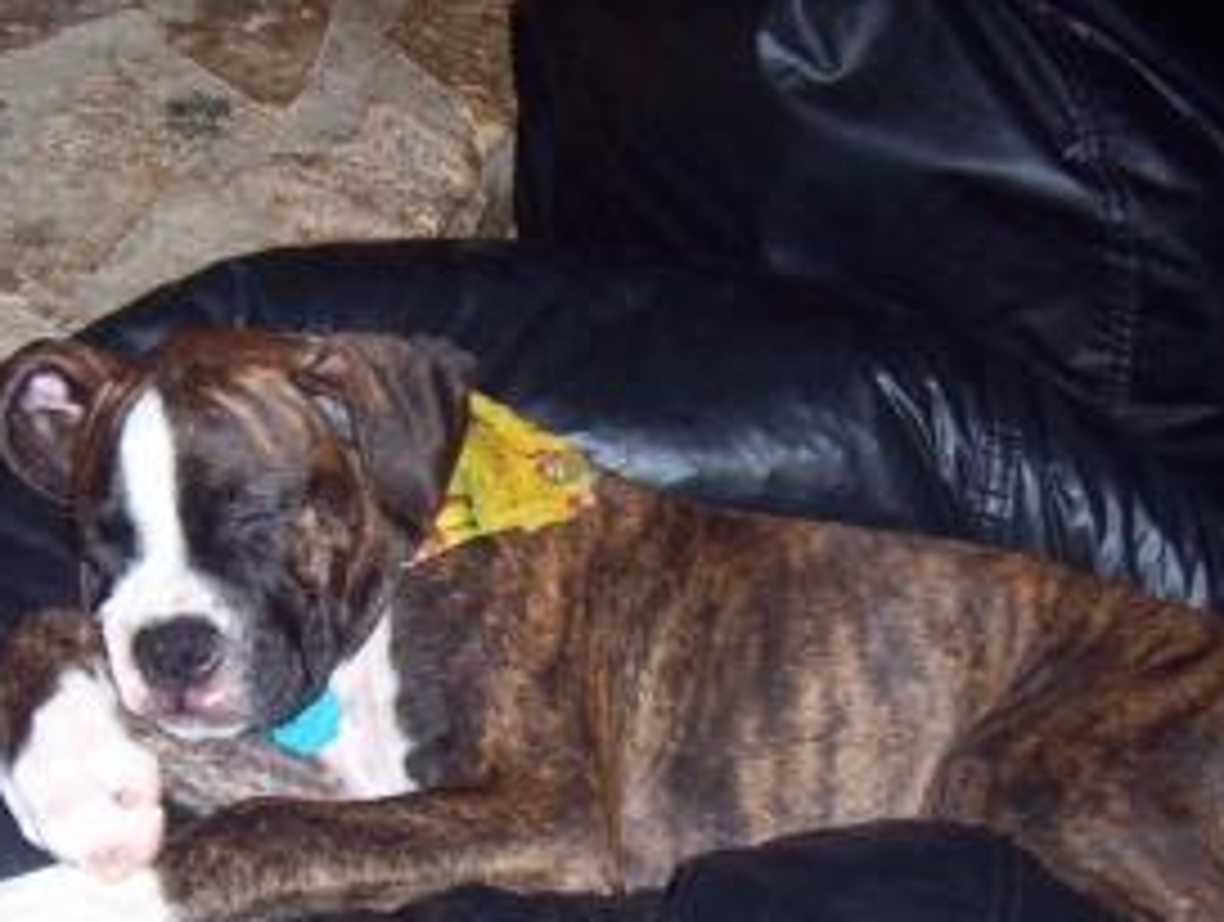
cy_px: 706
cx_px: 403
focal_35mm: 59
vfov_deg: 24.6
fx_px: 2090
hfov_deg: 32.4
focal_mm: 5.54
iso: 140
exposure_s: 1/30
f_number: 2.76
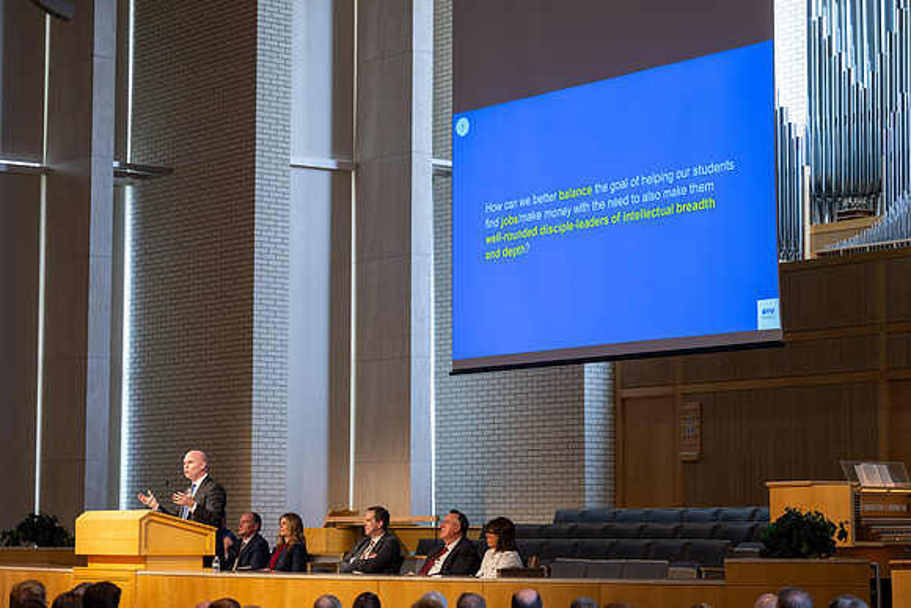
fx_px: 2177
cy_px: 304
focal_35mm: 86
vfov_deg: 15.9
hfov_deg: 23.6
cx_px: 456
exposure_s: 1/125
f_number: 2.8
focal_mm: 86
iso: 640
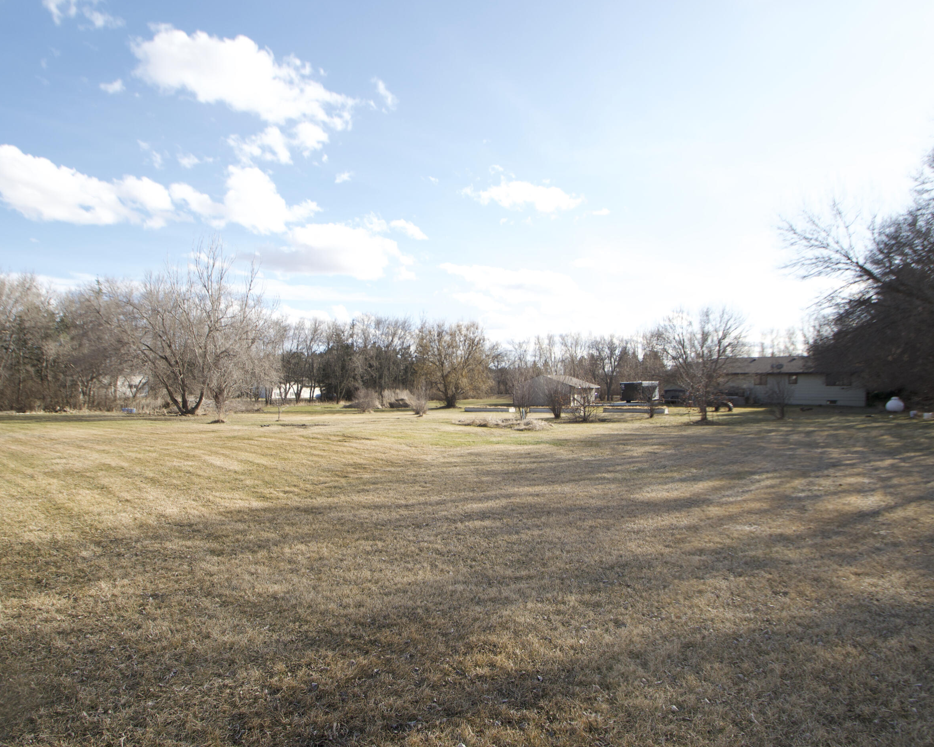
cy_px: 390
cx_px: 437
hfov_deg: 86.3
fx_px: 498
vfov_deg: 73.8
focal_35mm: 18
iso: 100
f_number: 7.1
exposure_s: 1/200
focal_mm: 10
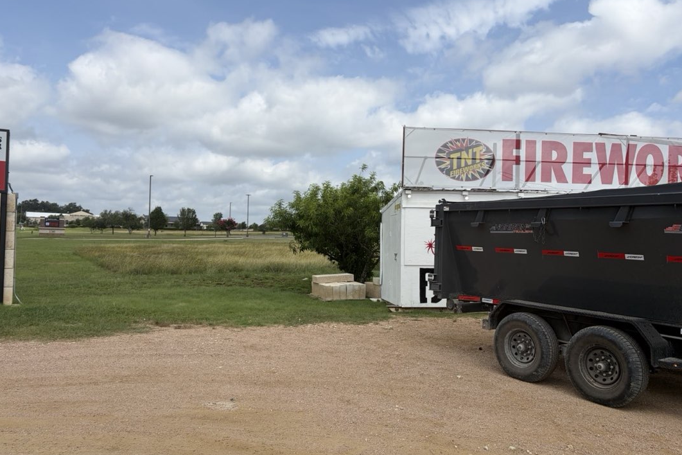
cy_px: 230
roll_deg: -1.0
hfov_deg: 65.5
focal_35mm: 28
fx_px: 530
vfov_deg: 46.4
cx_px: 330
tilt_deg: +2.8
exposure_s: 1/4608
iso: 50
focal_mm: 5.96
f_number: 1.6
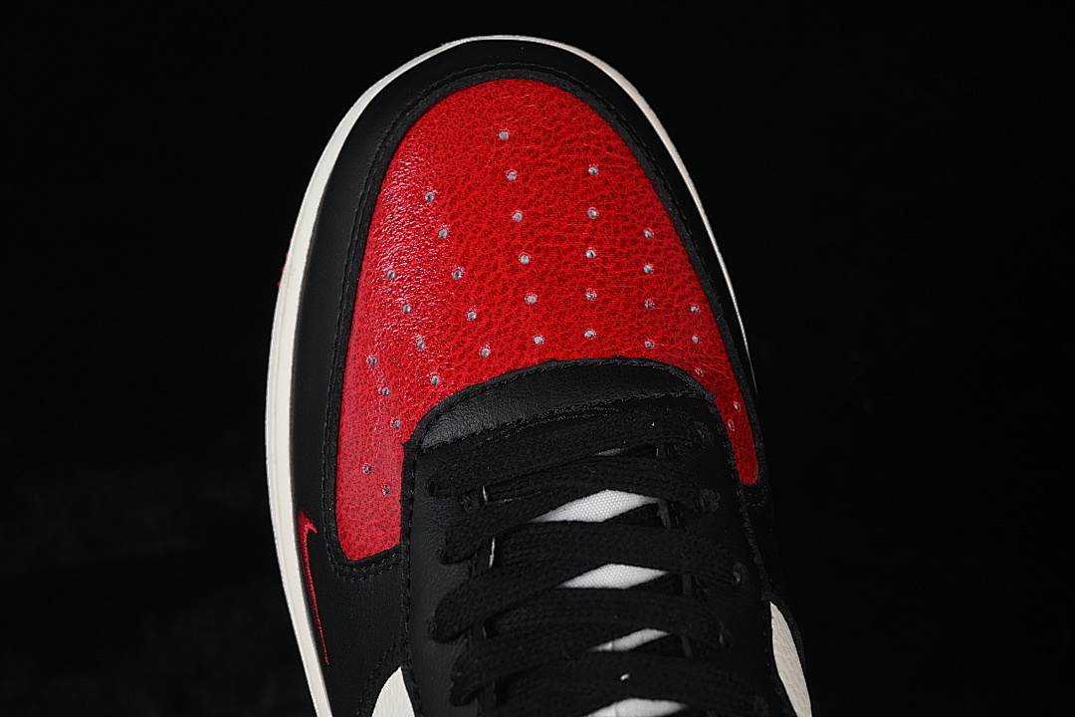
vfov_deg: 18.2
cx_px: 538
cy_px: 358
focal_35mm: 75
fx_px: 2239
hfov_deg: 27.0
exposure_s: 1/60
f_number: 6.3
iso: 160
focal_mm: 50
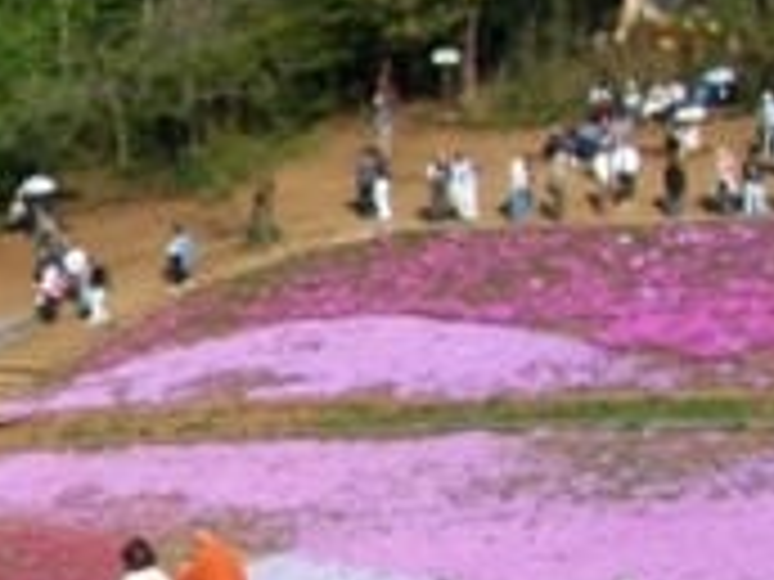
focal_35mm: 203
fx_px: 4539
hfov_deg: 8.8
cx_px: -1102
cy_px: 634
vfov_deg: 7.3
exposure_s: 1/640
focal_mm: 5.8
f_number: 4.3
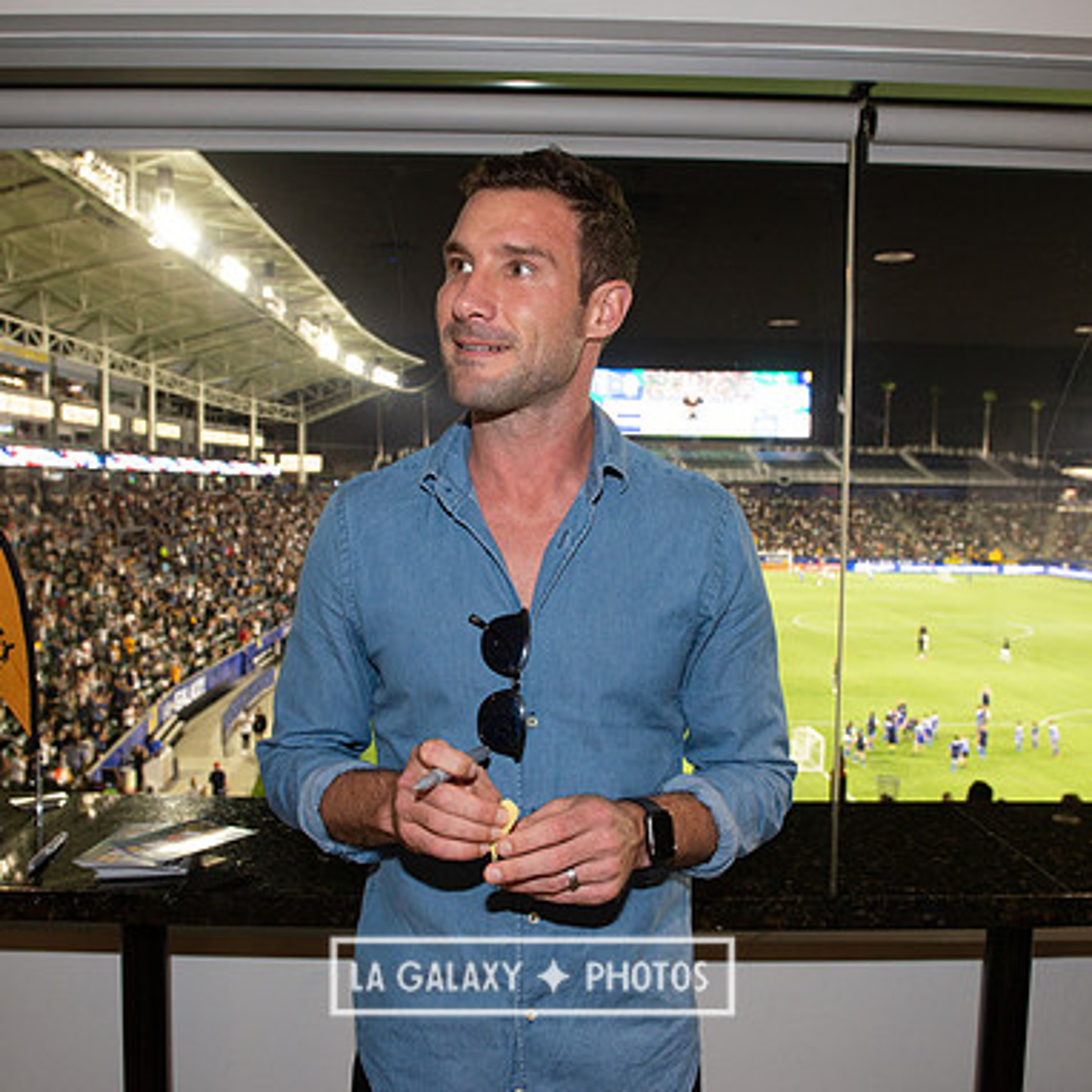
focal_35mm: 31
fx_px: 1106
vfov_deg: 52.5
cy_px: 547
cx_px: 532
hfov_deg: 52.5
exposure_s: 1/60
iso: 640
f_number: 6.3
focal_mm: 24
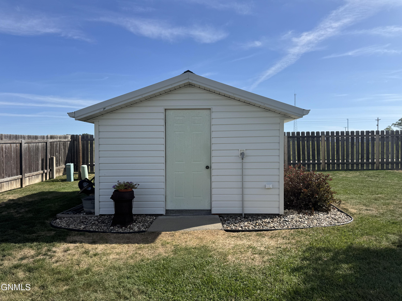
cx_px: 201
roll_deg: +0.6
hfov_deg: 71.6
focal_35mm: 24
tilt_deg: -0.7
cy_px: 150
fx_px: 279
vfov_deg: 56.8
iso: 80
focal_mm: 6.76
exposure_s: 1/4608
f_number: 1.78
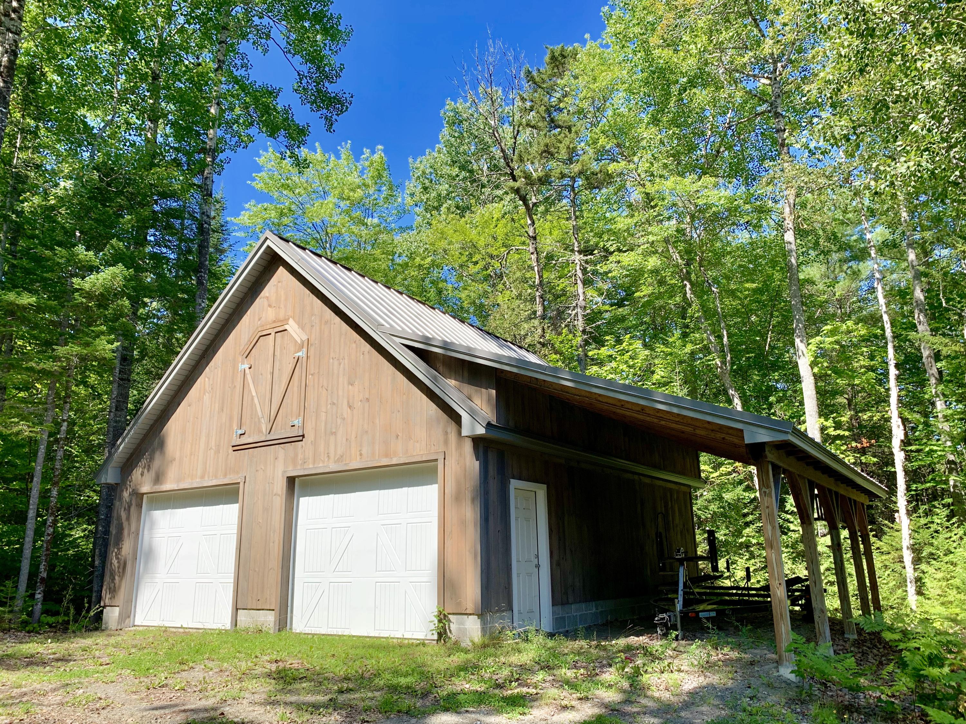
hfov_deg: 67.3
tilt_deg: +14.4
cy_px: 362
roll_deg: +1.0
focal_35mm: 26
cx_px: 483
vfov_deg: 53.1
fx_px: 726
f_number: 1.8
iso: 25
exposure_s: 1/856
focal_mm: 4.25
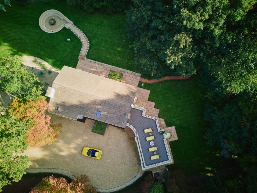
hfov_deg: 71.6
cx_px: 128
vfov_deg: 56.8
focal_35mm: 24
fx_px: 178
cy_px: 96
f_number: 1.7
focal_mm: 6.72
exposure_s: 1/250
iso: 100
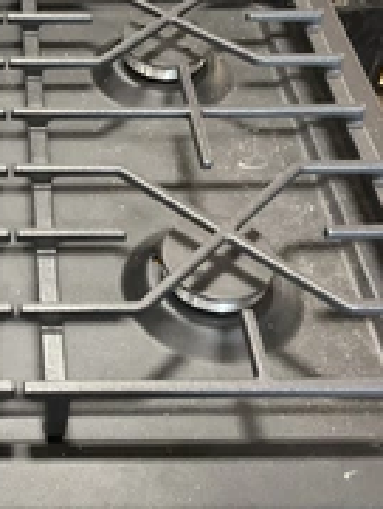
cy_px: 191
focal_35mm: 64
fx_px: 943
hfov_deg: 22.1
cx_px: 3
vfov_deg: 30.1
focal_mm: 3
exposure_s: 1/30
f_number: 1.8
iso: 320
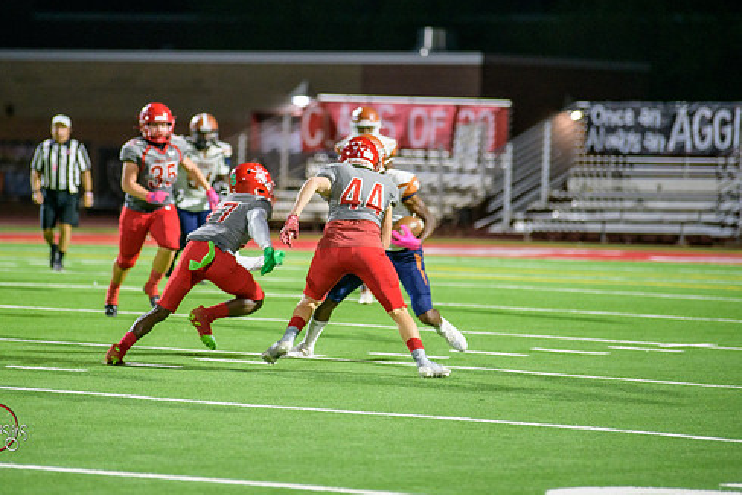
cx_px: 318
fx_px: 4907
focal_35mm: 238
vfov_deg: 5.8
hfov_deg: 8.6
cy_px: 206
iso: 1600
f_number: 2.8
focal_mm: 200
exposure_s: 1/250
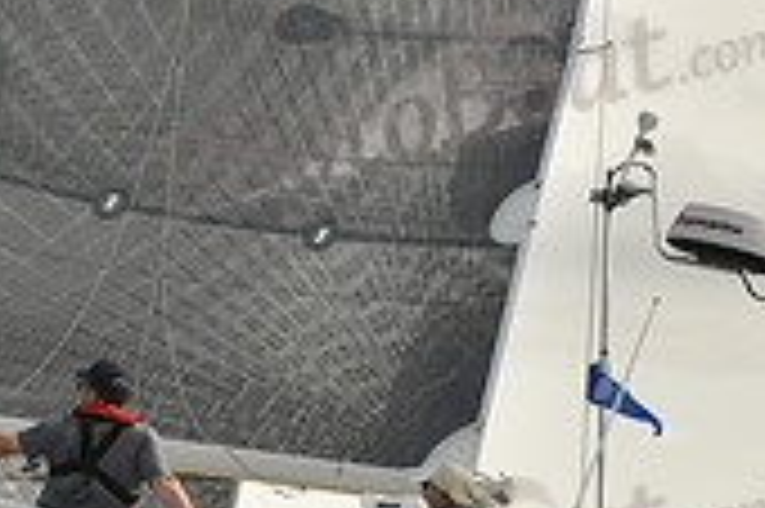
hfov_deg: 8.6
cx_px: -76
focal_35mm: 239
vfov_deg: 5.7
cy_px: 402
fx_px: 5074
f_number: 8
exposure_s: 1/1250
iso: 320
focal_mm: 70
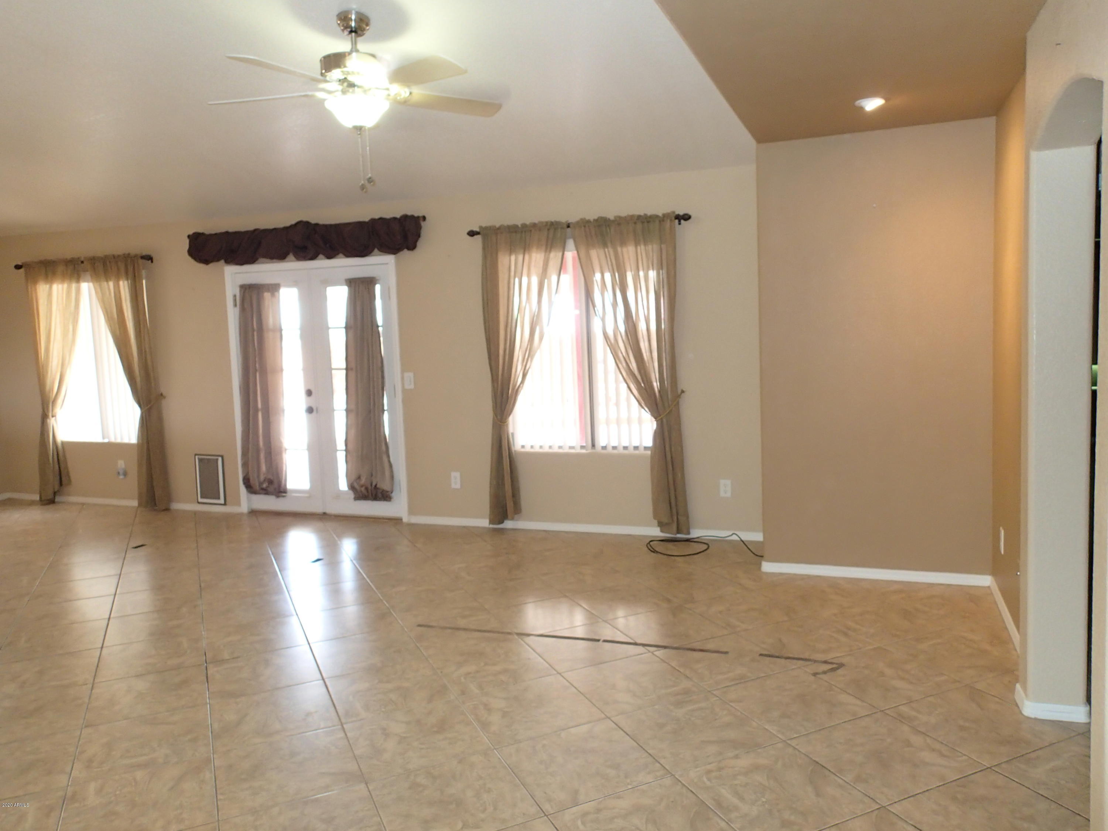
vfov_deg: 54.9
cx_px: 554
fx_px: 800
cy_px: 416
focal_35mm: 25
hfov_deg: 69.4
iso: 320
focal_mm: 4.5
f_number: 2
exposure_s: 1/30
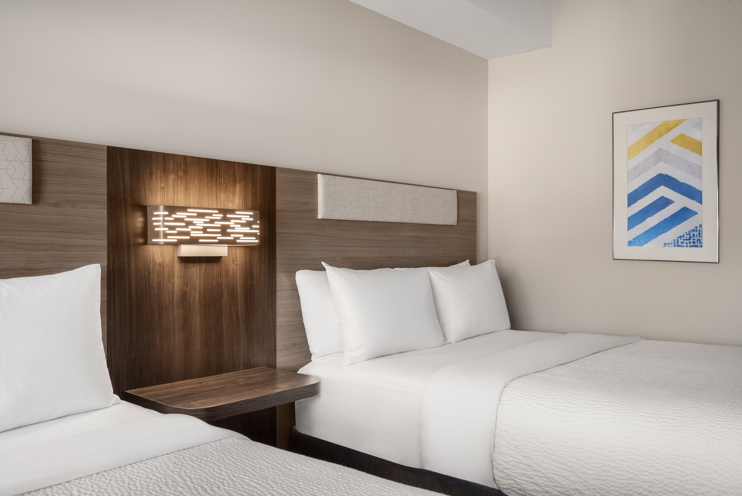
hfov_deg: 61.9
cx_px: 371
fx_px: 619
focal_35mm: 30
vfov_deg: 43.6
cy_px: 248
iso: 800
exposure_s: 1/320
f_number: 10
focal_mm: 30
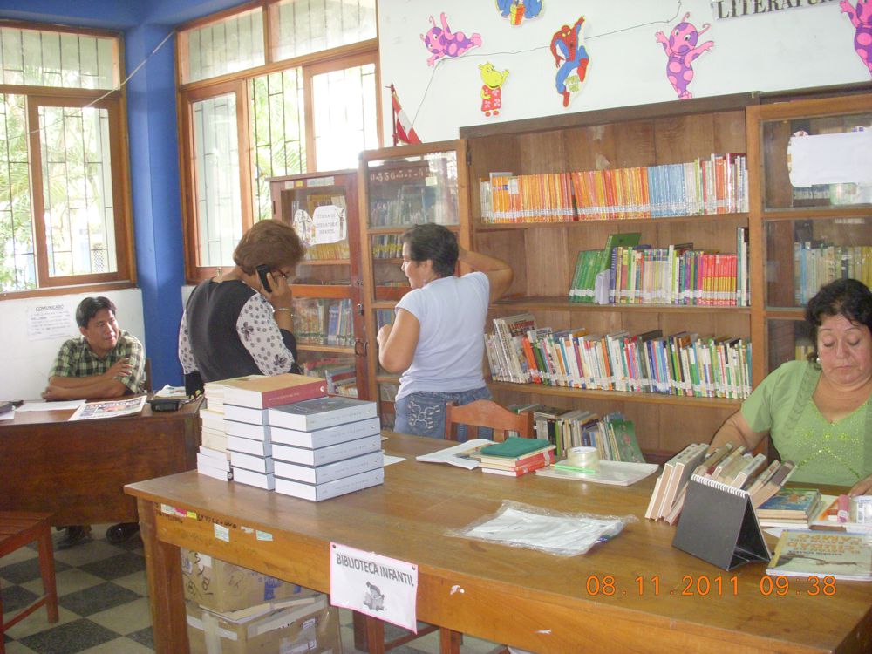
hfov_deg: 49.0
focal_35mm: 38
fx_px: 957
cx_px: 436
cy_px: 327
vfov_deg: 37.7
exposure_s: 1/30
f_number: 3.3
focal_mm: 6.3
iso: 320
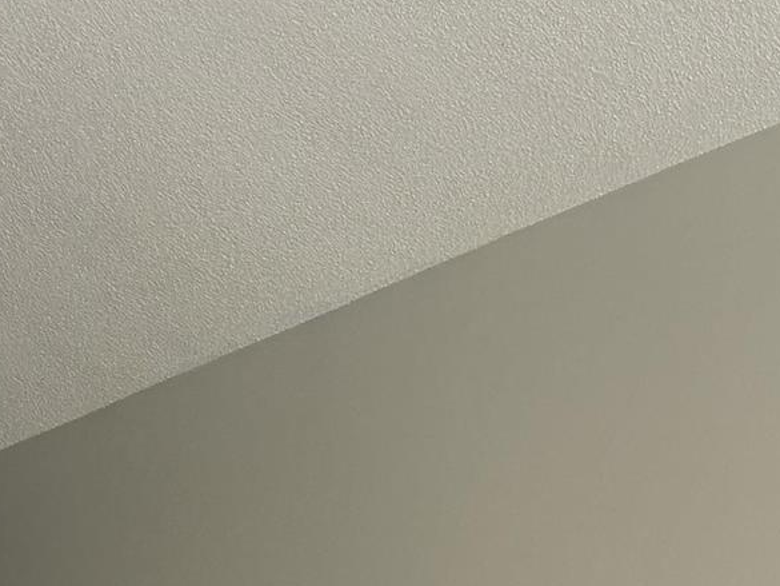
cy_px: 1081
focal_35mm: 126
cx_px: -35
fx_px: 2840
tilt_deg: +1.2
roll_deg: +0.0
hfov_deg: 15.3
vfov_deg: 10.9
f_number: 1.78
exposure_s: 1/120
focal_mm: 6.76
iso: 160
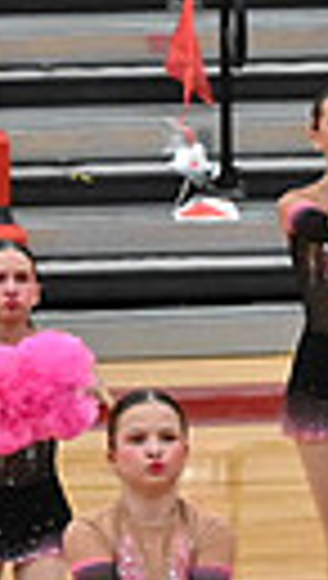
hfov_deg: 2.4
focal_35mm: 494
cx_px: 1123
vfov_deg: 4.4
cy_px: 488
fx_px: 7603
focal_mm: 70
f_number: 4
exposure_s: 1/400
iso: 8000
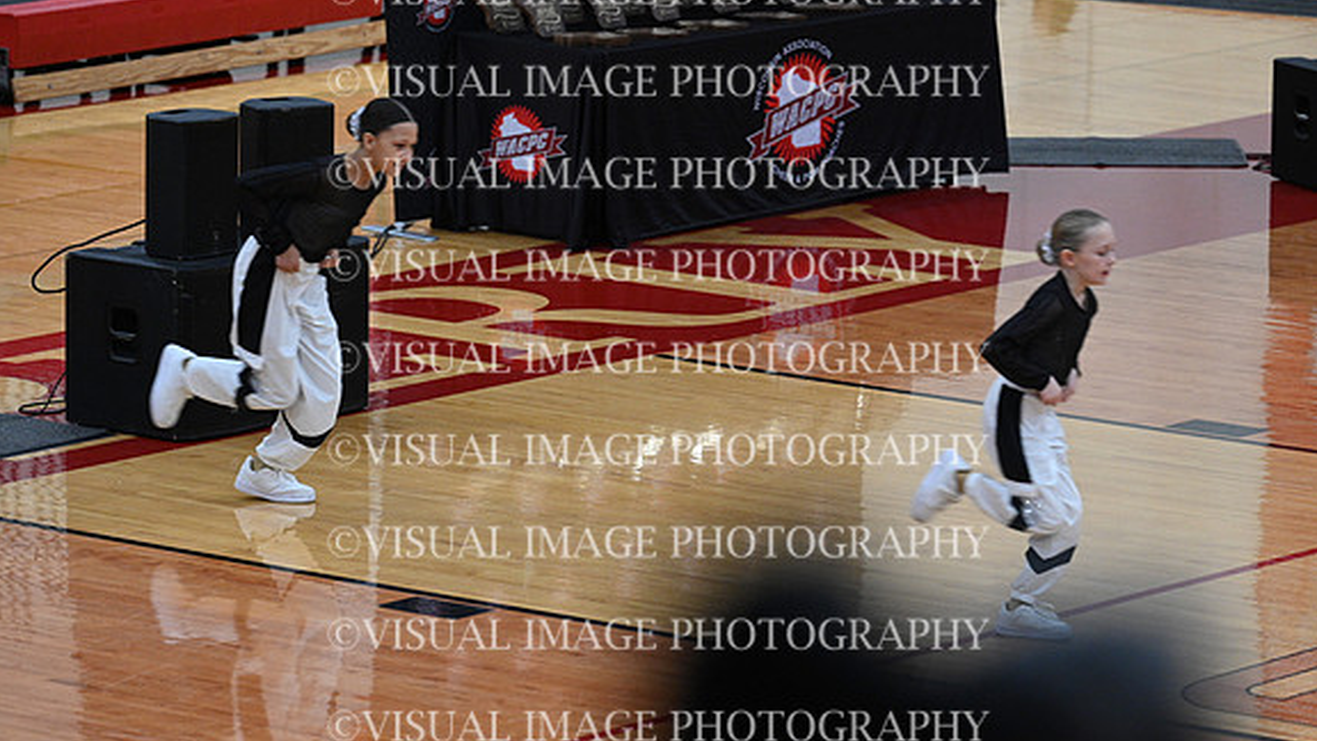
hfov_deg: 10.2
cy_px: 404
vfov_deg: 5.8
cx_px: 658
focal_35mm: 211
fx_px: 7368
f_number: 4
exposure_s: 1/320
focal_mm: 200
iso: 4000
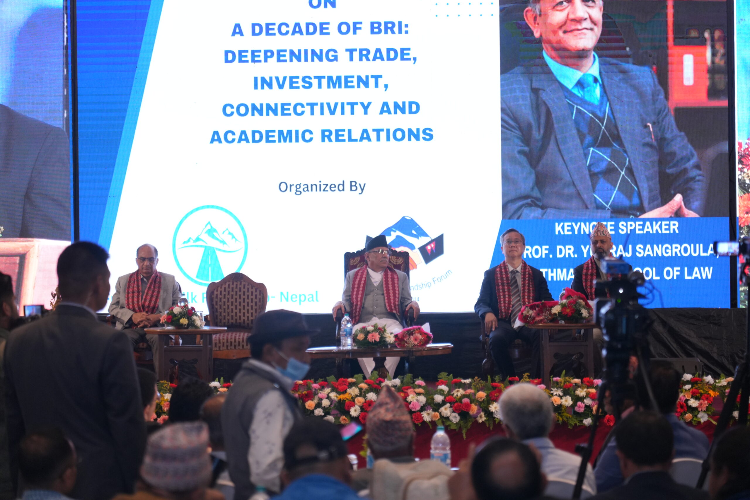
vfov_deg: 13.0
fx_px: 2187
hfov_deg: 19.5
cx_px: 375
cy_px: 250
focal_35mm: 105
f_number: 4
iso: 2500
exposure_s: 1/125
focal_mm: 105
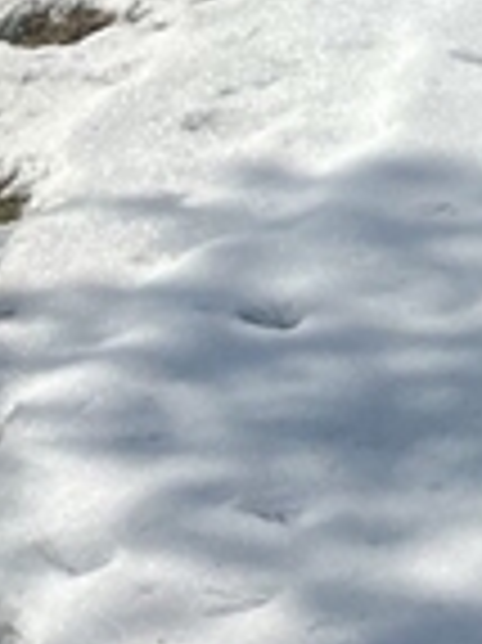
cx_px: 1108
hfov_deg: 9.5
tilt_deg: +11.6
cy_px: -910
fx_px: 2603
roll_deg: -0.7
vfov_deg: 11.6
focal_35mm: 140
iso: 50
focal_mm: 5.1
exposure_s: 1/9091
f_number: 1.6
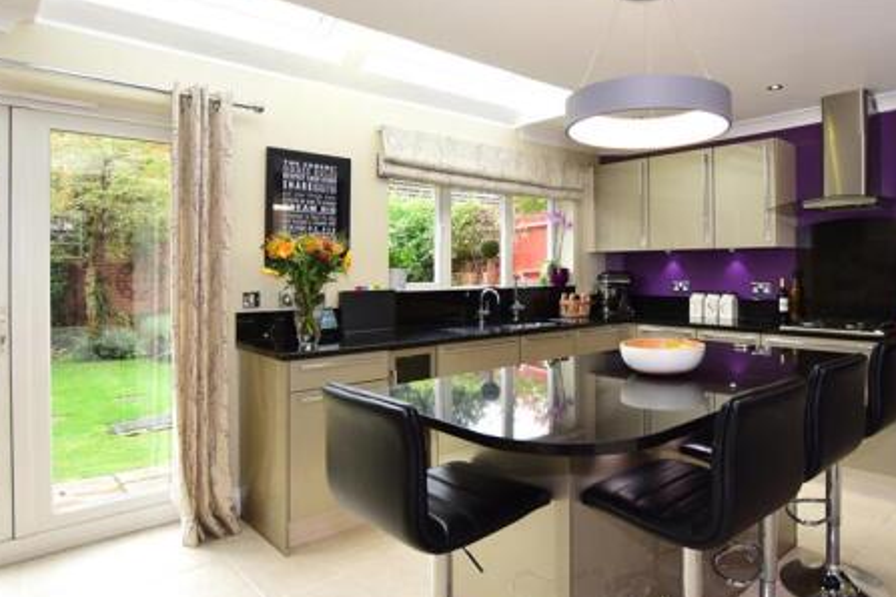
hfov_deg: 77.5
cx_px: 547
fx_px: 548
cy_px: 263
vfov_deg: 57.1
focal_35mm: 22
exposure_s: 1/80
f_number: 5.6
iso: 400
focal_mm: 10
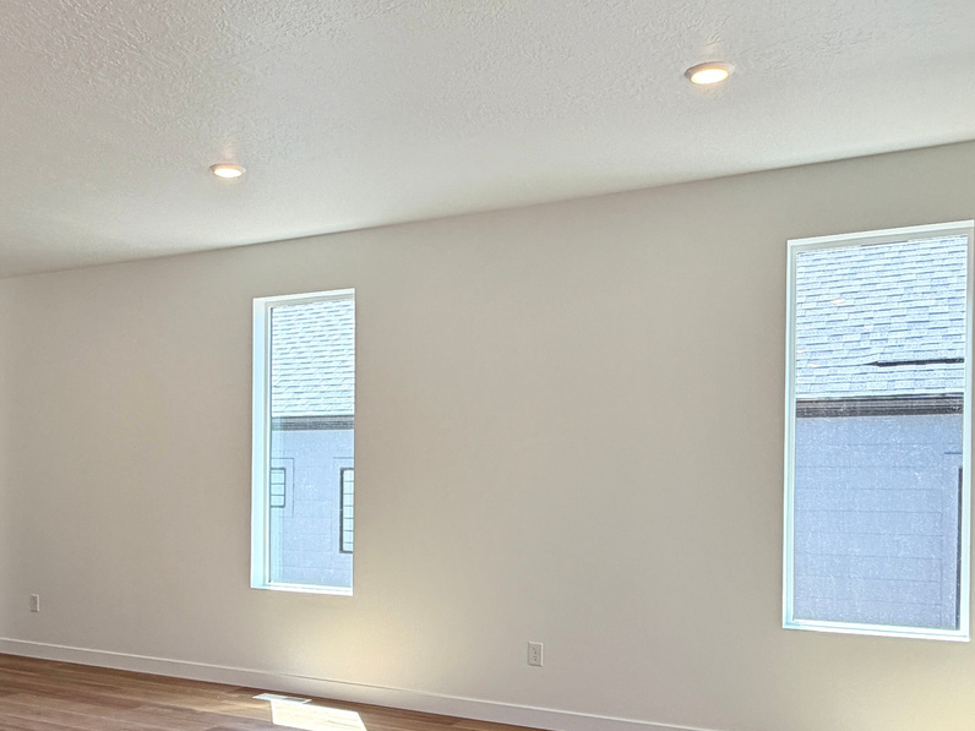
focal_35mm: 36
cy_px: 497
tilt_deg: -1.3
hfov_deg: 50.6
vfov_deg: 39.1
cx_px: 342
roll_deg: -0.1
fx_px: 1014
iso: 40
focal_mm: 2.22
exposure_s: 1/120
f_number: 2.2
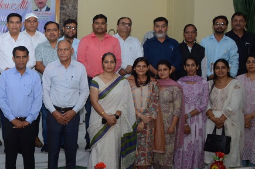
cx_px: -25
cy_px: 84
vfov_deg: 19.6
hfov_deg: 26.9
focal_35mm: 69
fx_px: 488
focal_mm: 20
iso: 500
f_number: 3.5
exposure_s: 1/160
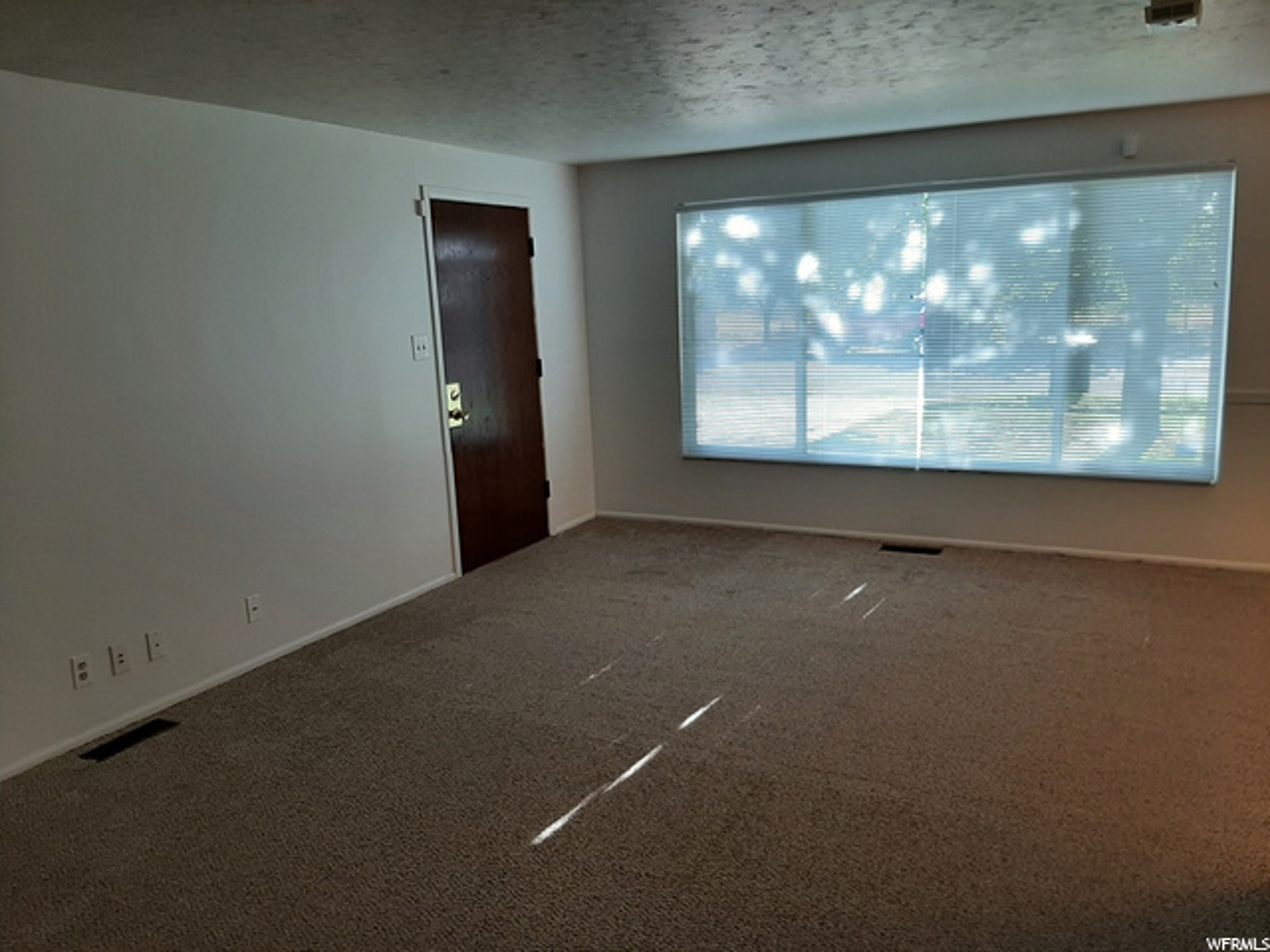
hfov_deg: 67.3
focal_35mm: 26
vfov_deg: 53.1
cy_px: 476
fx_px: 954
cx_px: 635
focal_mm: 3.93
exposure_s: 1/60
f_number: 1.7
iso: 50
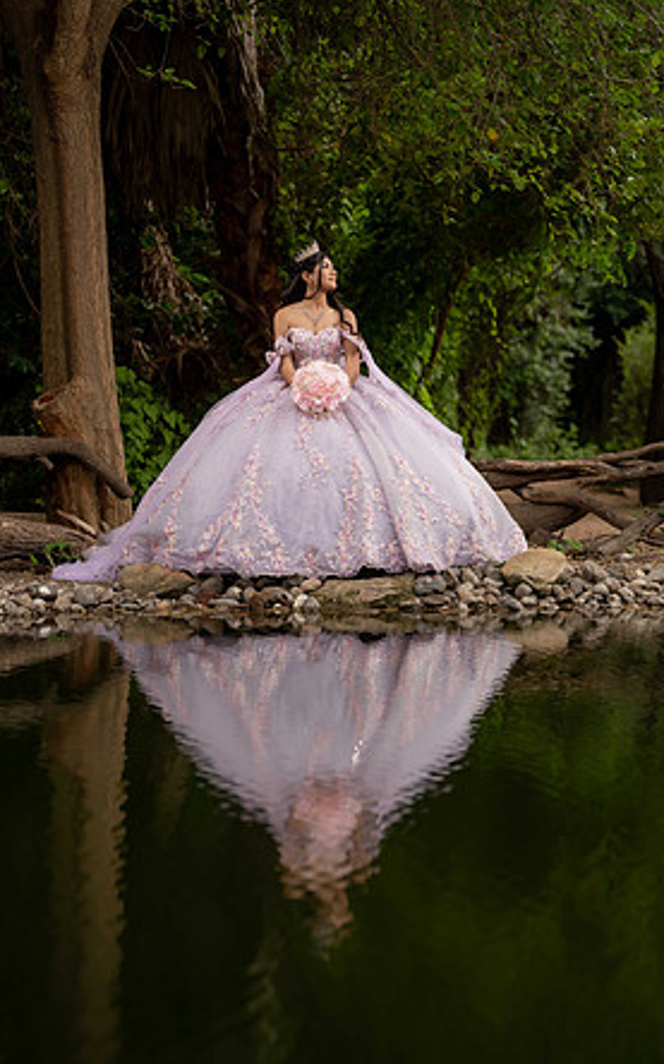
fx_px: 2638
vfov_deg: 22.8
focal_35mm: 91
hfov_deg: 14.3
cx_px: 331
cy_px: 532
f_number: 2.8
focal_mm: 88
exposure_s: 1/1250
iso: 160
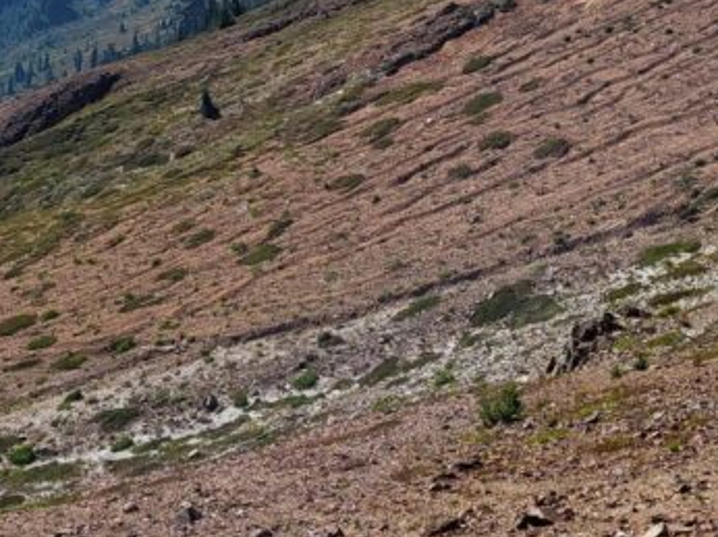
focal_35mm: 77
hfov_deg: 25.3
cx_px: 382
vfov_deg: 17.9
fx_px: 1596
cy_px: -153
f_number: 1.8
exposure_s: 1/5000
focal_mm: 5.4
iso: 40
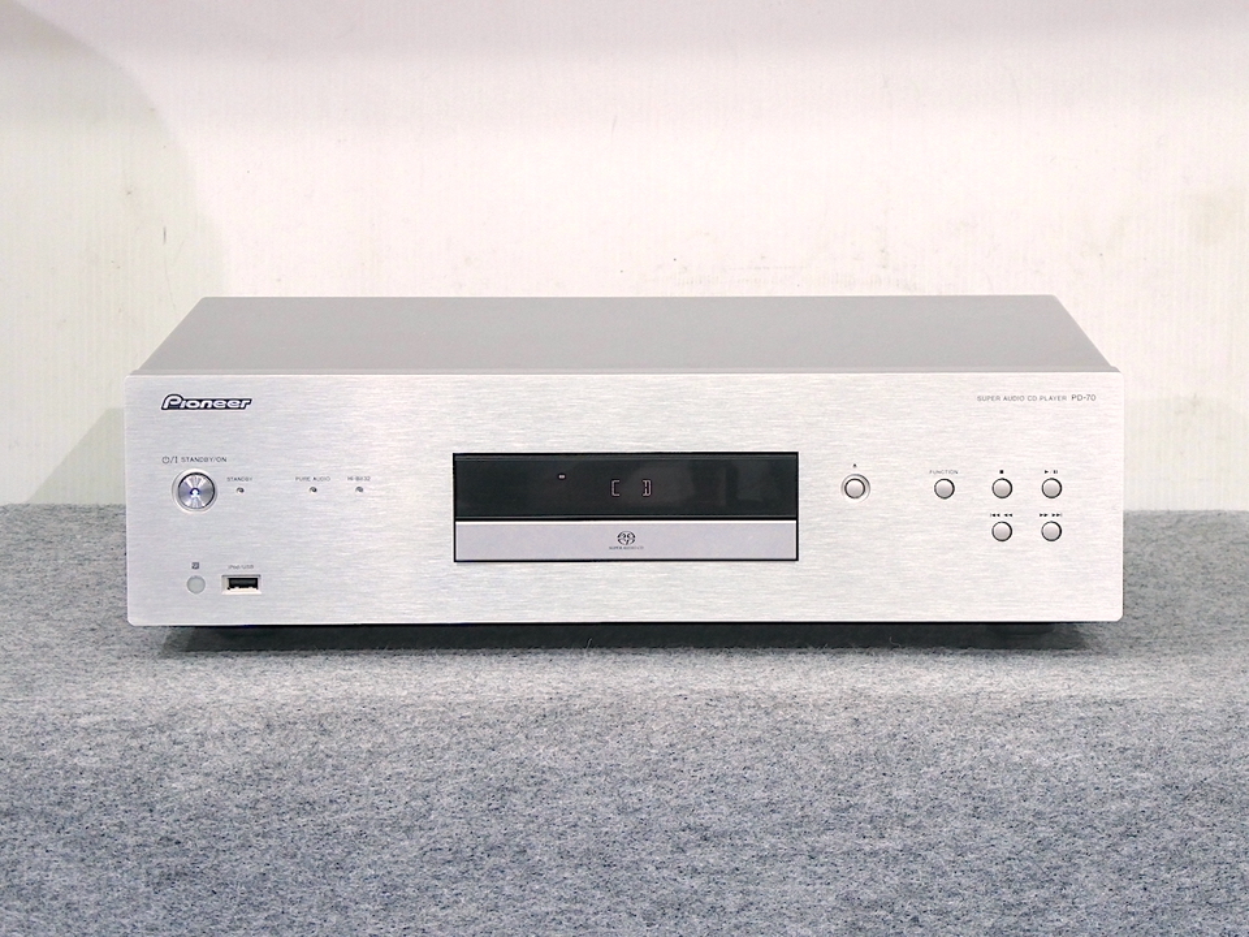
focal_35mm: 124
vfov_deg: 12.0
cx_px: 624
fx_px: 4474
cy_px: 468
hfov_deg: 15.9
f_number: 5.2
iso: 200
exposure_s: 1/8
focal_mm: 22.3
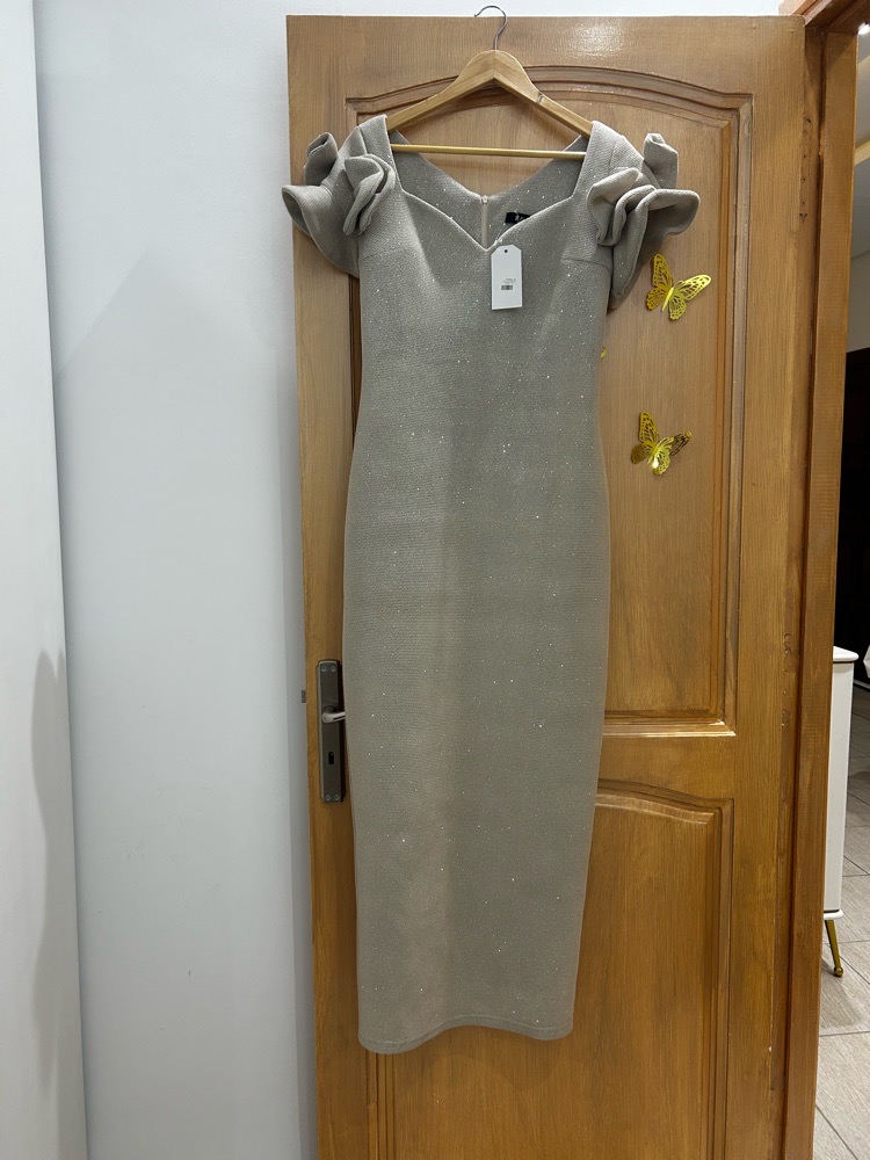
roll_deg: -0.6
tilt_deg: -7.8
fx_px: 871
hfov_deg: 53.1
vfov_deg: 67.3
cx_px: 435
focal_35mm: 26
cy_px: 580
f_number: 1.5
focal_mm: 5.7
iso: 80
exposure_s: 1/100
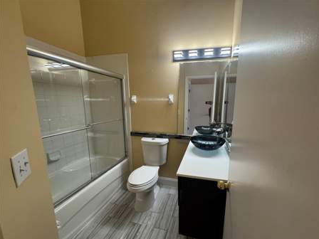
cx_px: 169
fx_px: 138
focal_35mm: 15
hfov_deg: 98.1
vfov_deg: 81.6
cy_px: 127
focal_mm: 2.22
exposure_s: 1/99
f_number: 2.2
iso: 200
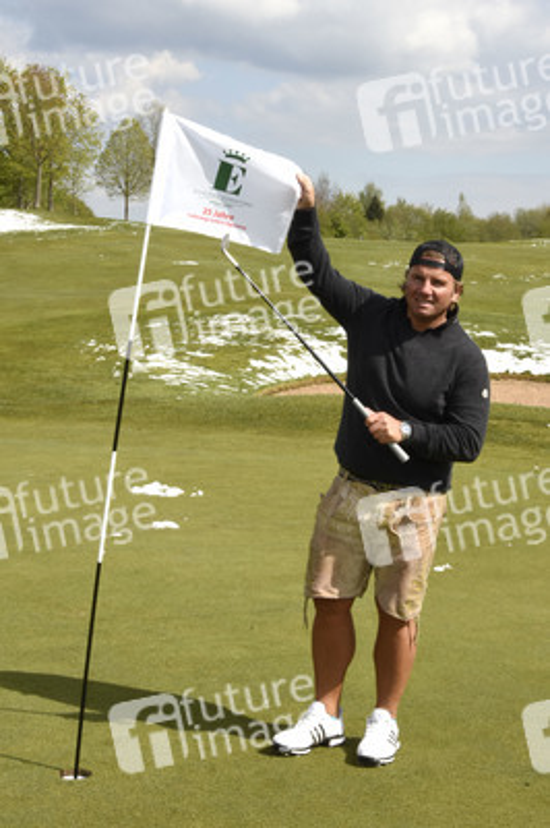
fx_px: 1308
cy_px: 414
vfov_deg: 35.1
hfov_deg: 23.7
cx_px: 275
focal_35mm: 57
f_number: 29
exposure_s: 1/100
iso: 500
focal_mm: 38
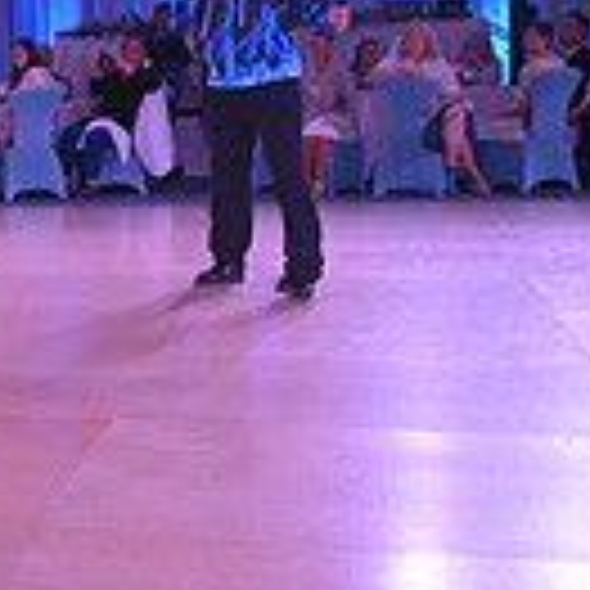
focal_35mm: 90
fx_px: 1735
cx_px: -558
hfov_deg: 15.7
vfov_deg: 19.3
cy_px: 214
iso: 2200
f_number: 5
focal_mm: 24
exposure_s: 1/400
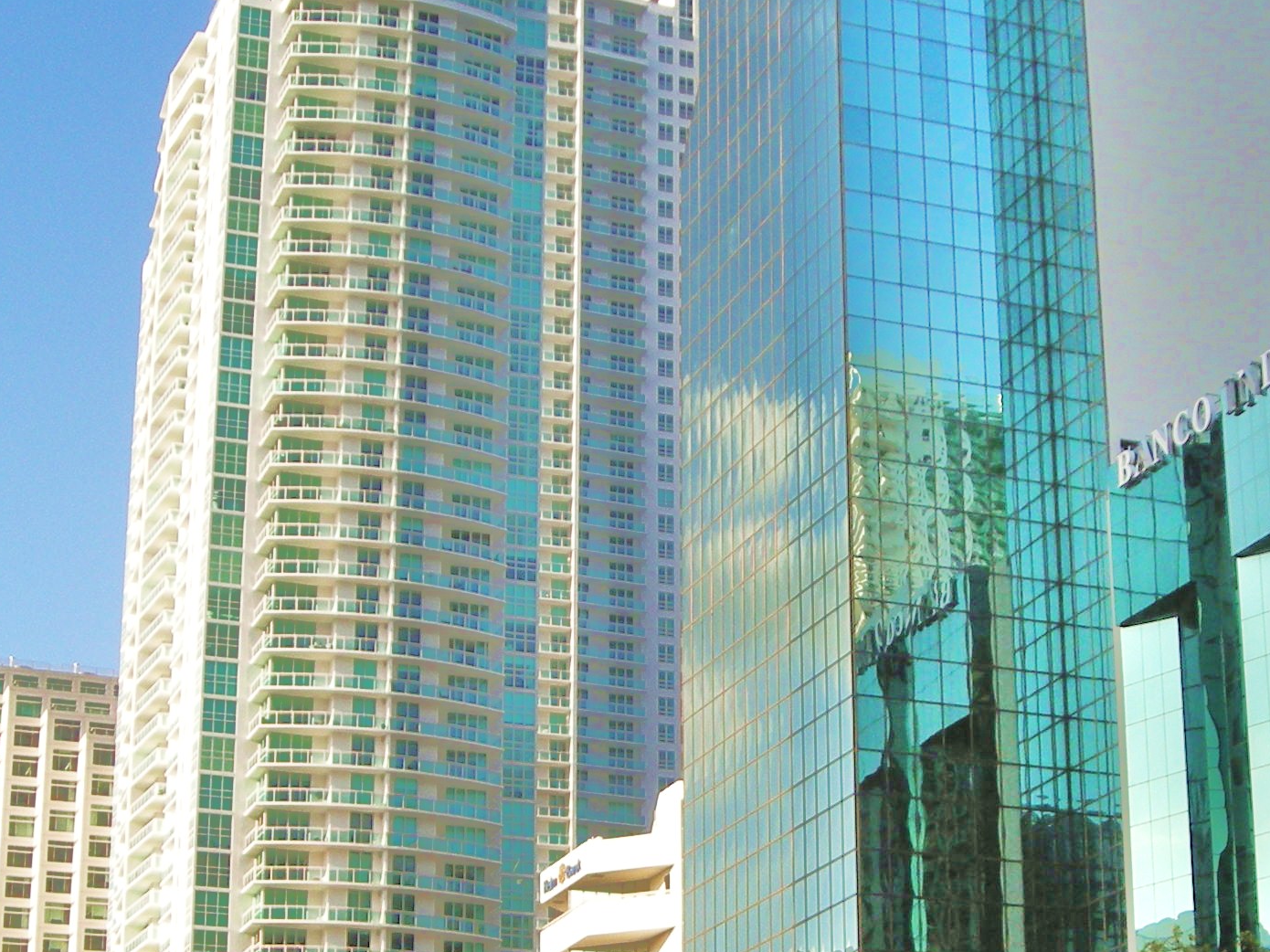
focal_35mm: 77
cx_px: 864
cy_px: 664
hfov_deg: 25.2
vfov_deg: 19.1
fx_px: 2825
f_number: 3.2
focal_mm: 6.3
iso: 50
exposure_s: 1/412
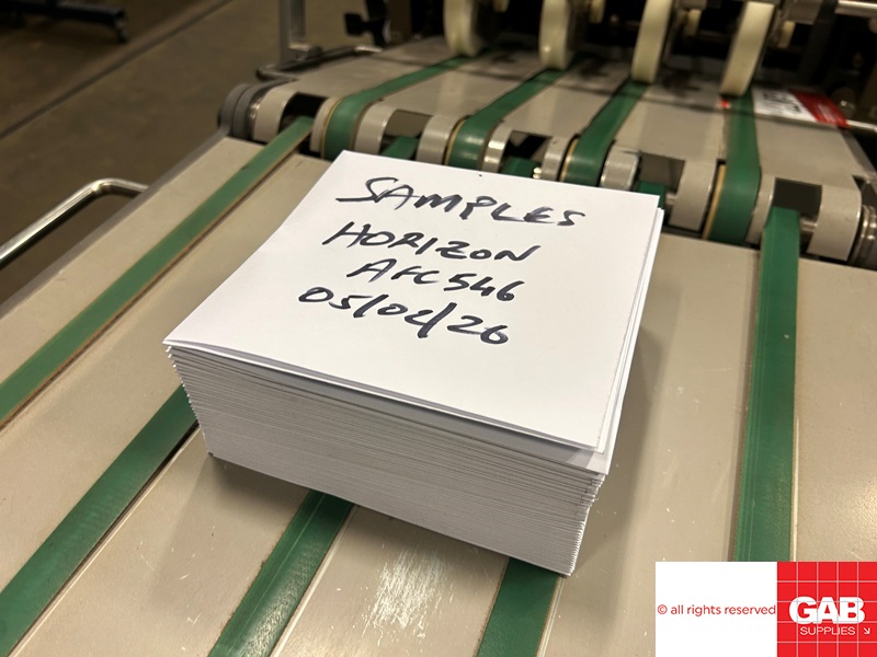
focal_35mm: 26
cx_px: 438
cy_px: 328
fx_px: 659
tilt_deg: -45.8
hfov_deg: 67.3
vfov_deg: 53.1
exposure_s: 1/50
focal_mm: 5.7
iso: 64
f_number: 1.5
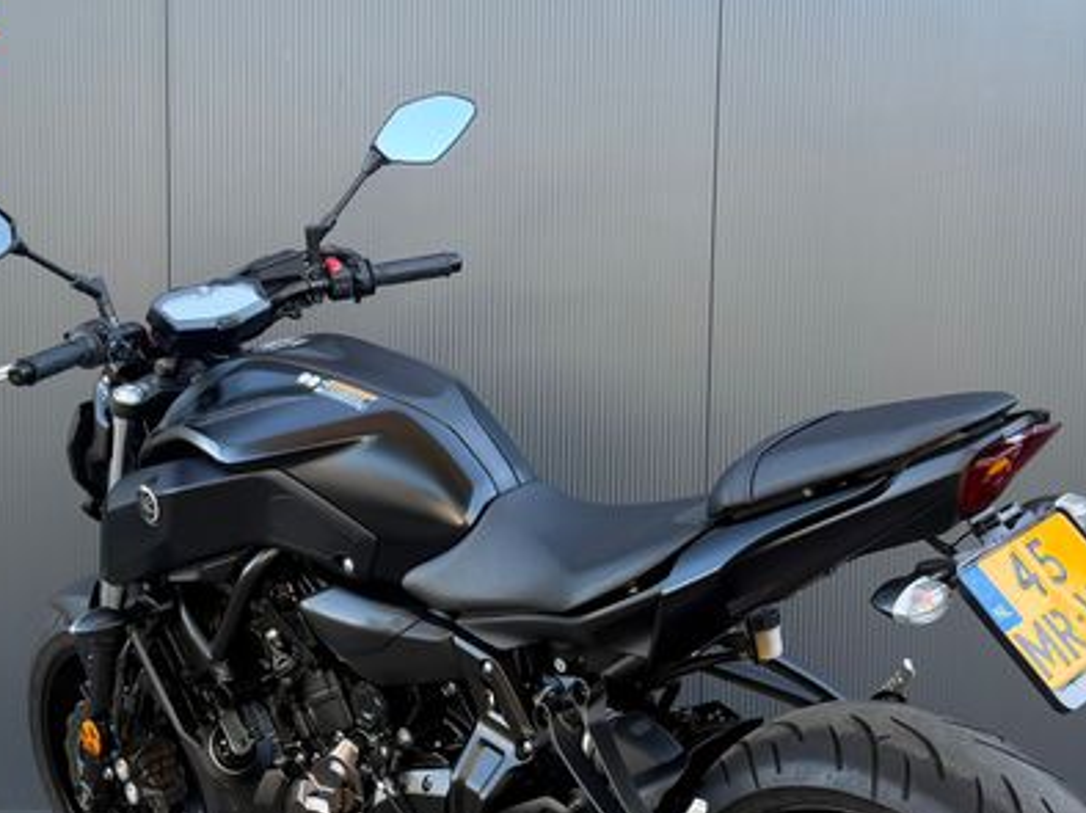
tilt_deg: -5.3
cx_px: 493
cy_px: 656
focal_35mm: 39
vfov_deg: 35.5
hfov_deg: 47.8
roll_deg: -0.1
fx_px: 1223
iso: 64
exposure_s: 1/121
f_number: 1.78
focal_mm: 6.76
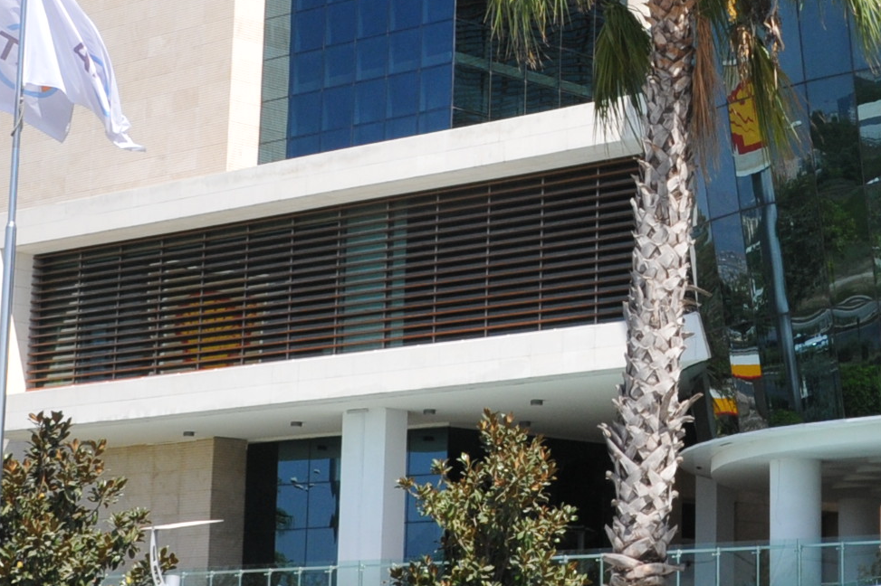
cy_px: 84
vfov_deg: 12.5
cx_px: 821
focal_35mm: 109
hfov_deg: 18.4
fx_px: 2666
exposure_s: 1/400
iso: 400
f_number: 10
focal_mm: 22
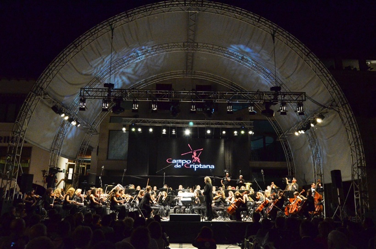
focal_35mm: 28
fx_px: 297
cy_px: 124
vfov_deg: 45.5
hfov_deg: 64.7
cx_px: 188
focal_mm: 19
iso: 5000
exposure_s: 1/125
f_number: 5.6
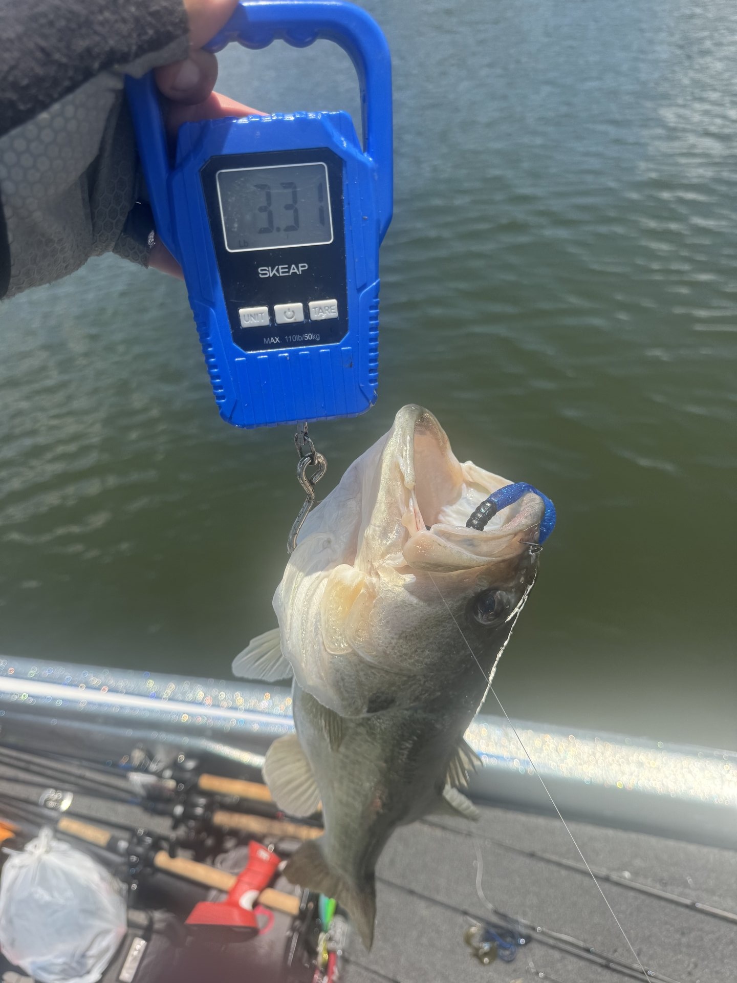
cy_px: 492
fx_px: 681
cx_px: 368
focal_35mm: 24
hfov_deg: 56.8
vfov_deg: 71.6
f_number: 1.78
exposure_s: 1/3802
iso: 80
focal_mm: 6.76
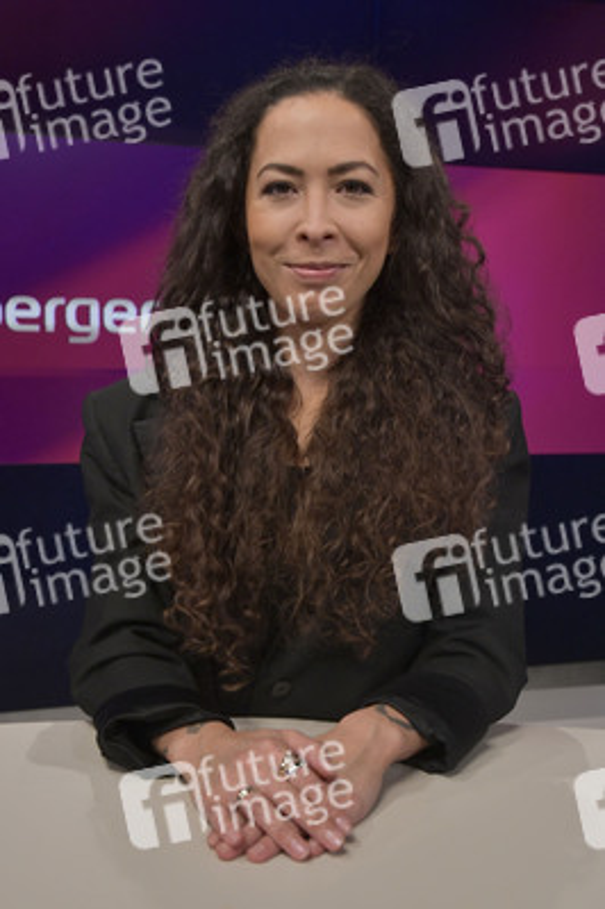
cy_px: 454
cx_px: 302
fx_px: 960
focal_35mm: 38
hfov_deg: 35.0
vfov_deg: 50.7
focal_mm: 38
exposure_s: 1/200
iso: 2500
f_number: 6.3
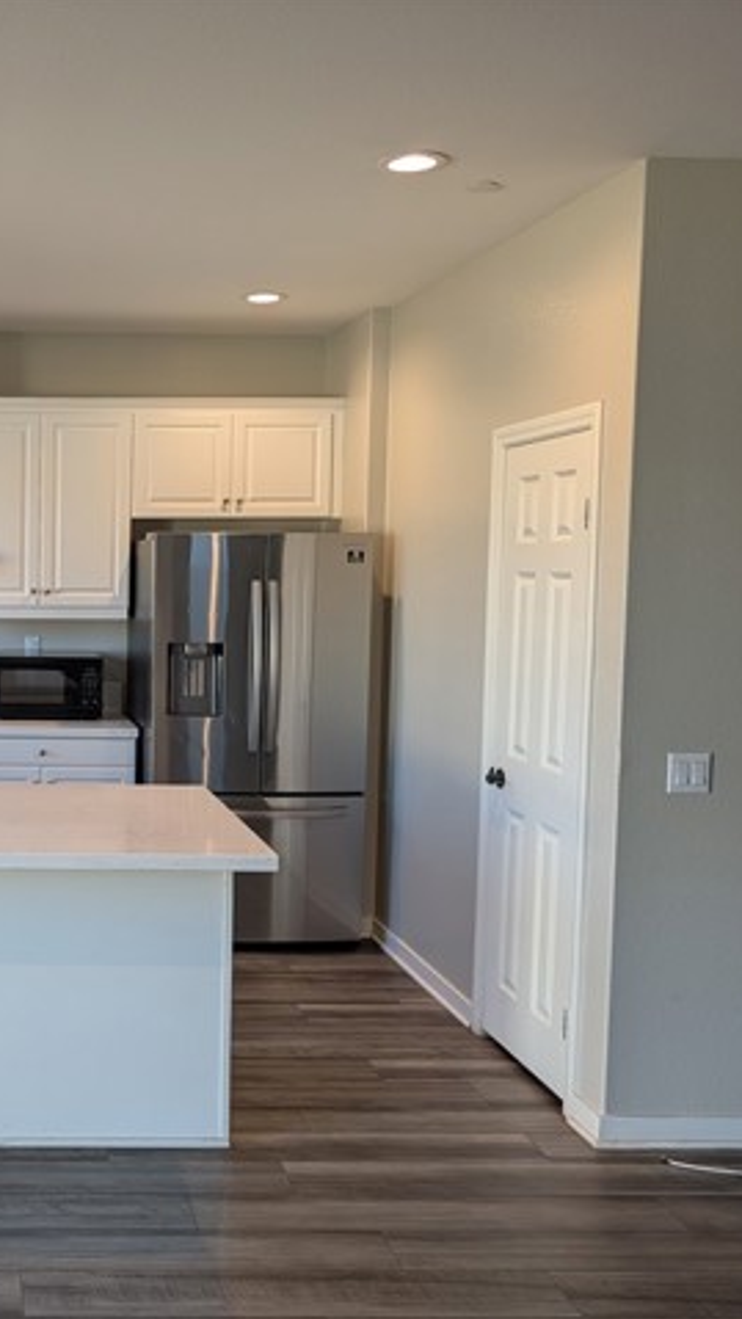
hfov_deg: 31.0
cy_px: 658
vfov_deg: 56.6
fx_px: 1224
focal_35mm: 35
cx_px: -19
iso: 132
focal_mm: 6.9
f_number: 1.68
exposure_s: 1/115
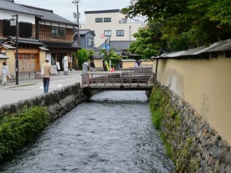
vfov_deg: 22.9
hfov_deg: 30.3
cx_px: 108
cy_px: 70
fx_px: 427
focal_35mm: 64
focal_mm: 4.3
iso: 80
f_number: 3.3
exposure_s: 1/400
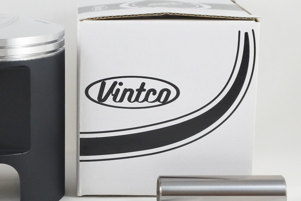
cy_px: 122
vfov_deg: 18.7
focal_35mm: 73
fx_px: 610
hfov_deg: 27.2
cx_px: 64
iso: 560
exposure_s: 1/125
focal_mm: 15
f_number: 4.2
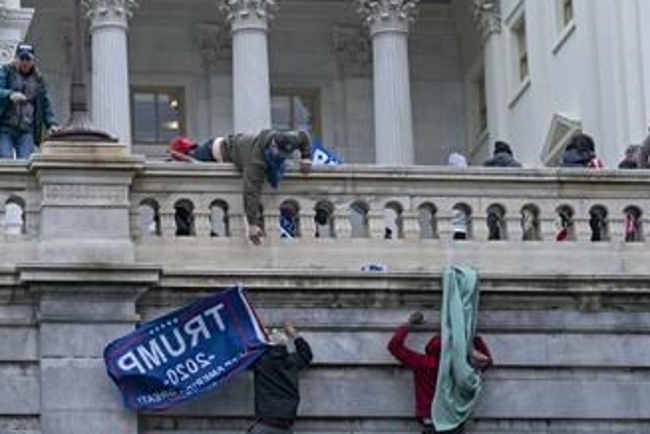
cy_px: 228
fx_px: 3629
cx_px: 20
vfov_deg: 6.8
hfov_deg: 10.2
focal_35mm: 201
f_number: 7.1
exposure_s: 1/640
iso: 1250
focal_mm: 101
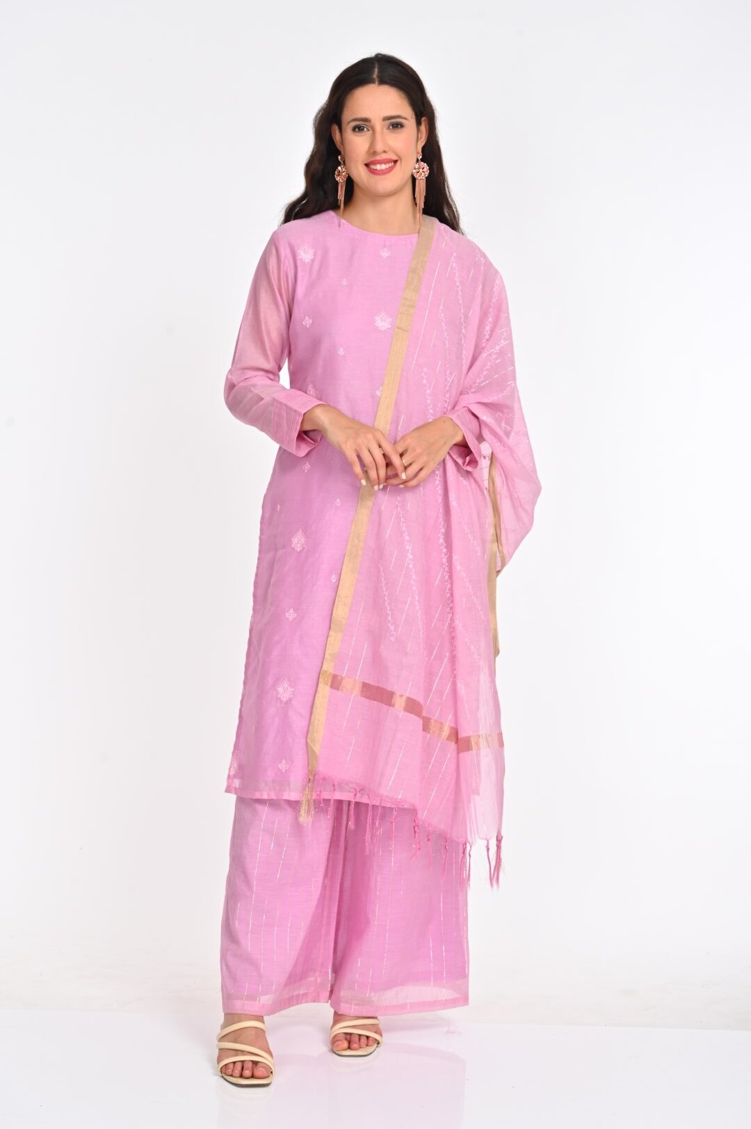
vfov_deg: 32.9
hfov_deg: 22.2
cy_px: 564
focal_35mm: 61
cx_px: 376
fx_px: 1911
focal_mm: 61
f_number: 8
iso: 320
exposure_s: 1/160
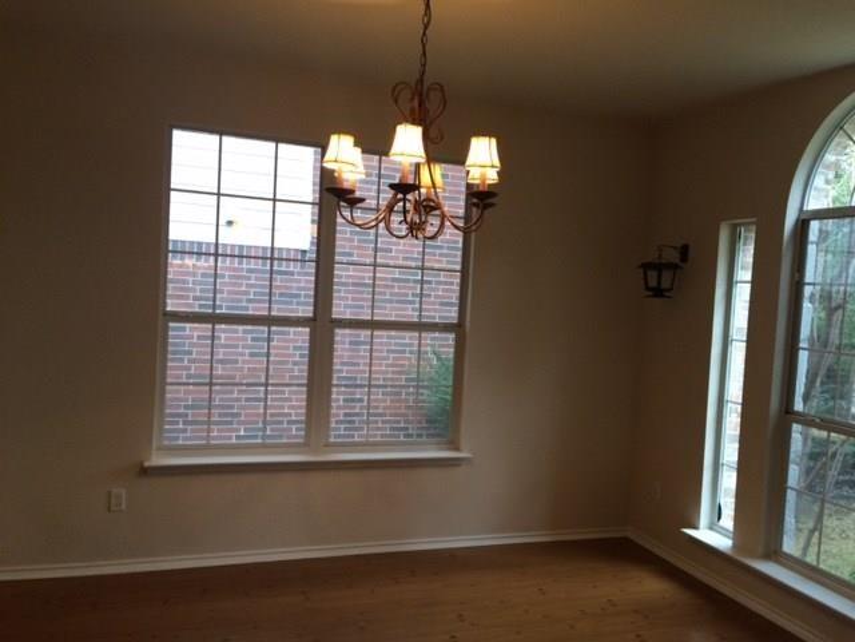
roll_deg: -2.6
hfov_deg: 61.7
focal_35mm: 29
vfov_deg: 48.2
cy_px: 321
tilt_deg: -0.6
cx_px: 428
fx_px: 716
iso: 50
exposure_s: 1/30
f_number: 2.2
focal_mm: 4.15
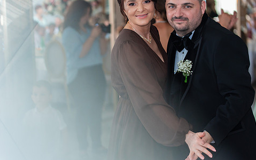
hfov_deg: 18.7
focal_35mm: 111
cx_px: 152
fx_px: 775
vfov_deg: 11.8
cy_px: 59
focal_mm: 90
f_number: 3
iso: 1600
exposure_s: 1/200
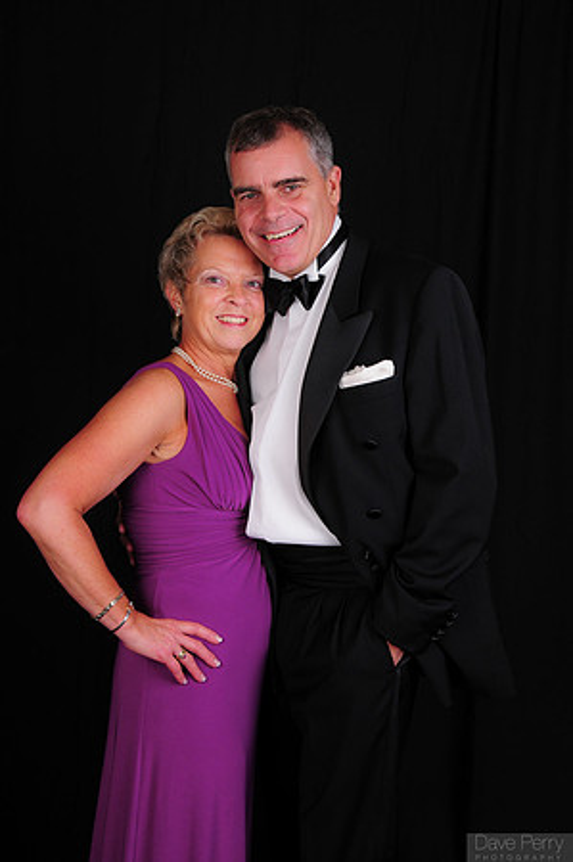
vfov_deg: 42.4
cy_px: 431
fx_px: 1113
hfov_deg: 28.9
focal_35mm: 46
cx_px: 286
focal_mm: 31
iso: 200
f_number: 8
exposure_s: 1/125
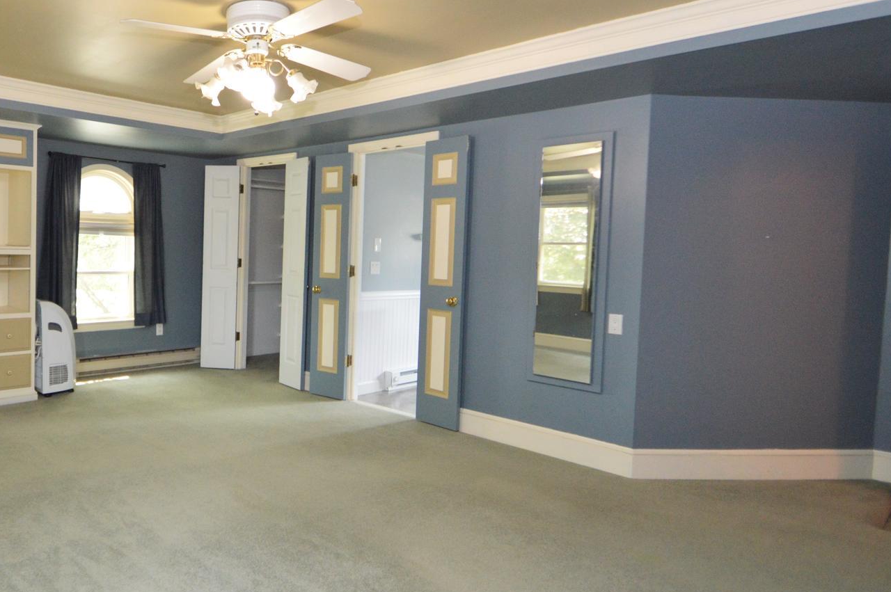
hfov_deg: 70.6
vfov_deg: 53.0
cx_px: 265
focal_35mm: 24
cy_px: 295
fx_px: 593
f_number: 3.5
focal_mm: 10
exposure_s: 1/60
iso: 1100
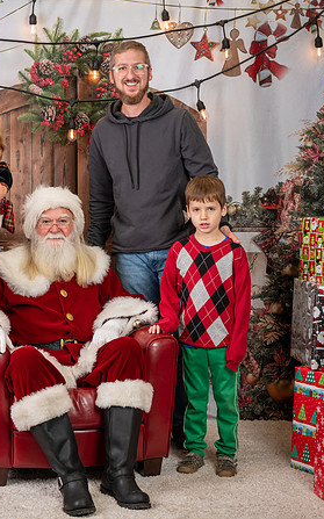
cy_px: 259
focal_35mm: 77
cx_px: 49
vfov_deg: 26.8
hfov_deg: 16.8
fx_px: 1089
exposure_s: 1/100
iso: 100
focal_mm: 50
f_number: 8
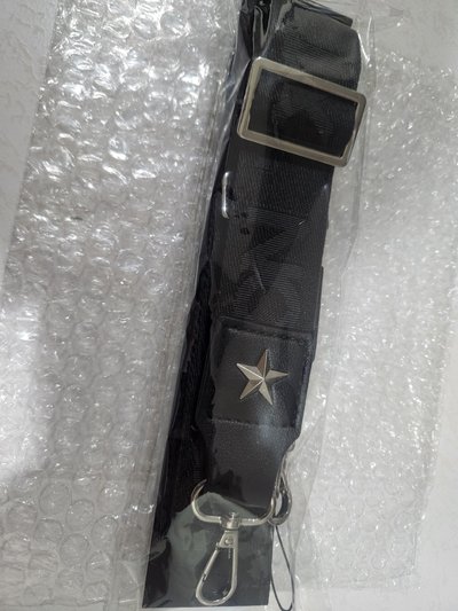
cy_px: 306
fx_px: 406
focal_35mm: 23
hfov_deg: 58.9
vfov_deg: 73.9
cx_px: 229
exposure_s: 1/120
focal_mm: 5.4
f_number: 1.8
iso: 500
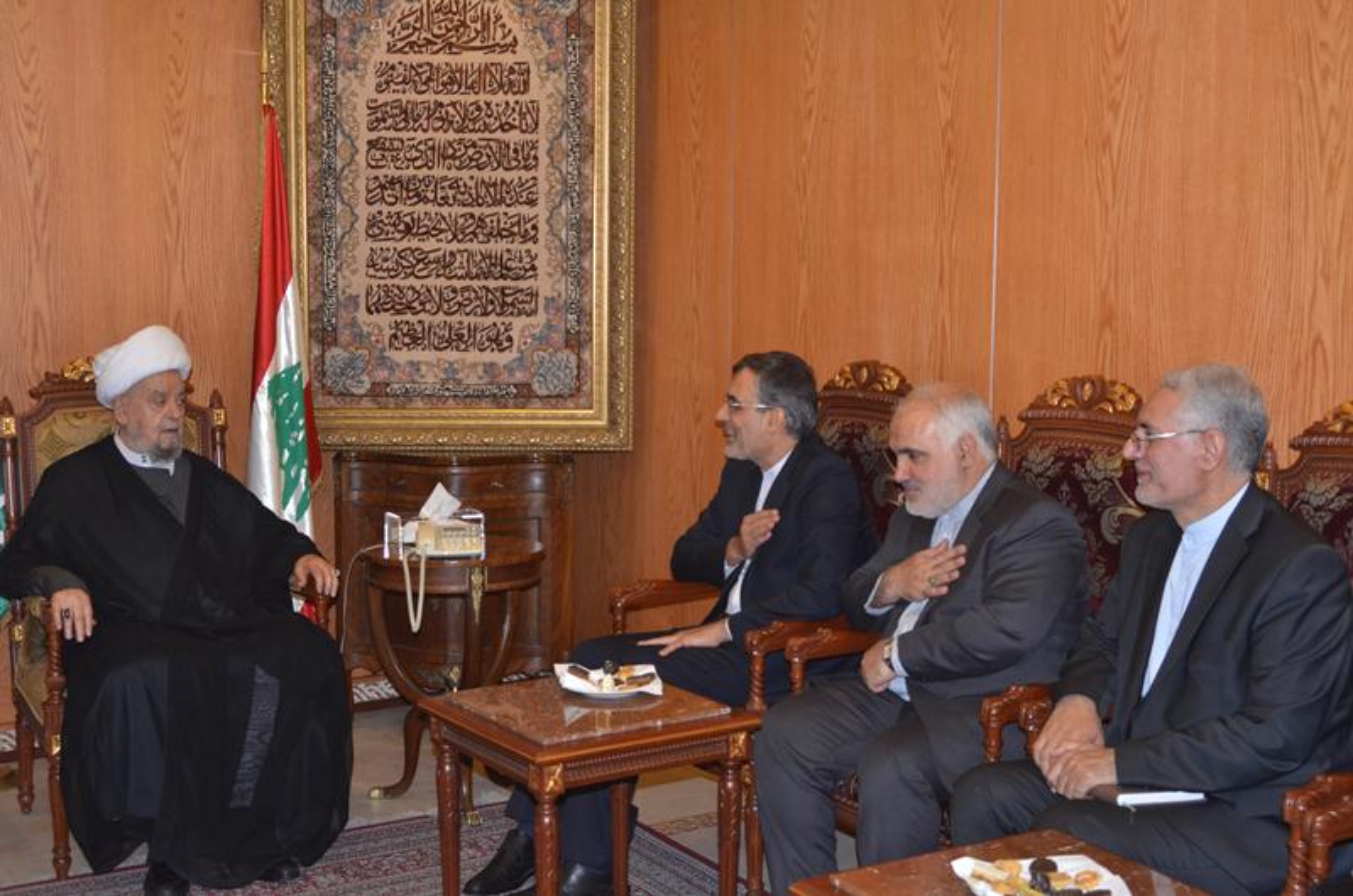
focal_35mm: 46
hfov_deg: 42.4
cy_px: 448
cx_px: 676
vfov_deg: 28.8
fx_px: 1744
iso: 800
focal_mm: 31
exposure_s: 1/60
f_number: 5
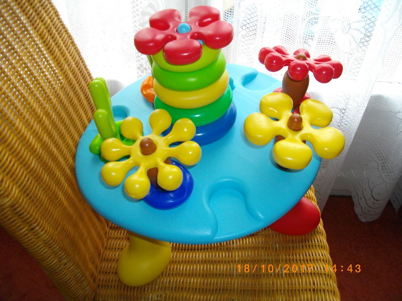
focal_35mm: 32
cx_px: 201
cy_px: 150
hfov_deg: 56.8
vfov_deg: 44.2
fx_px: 372
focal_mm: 5.7
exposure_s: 1/80
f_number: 2.9
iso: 200
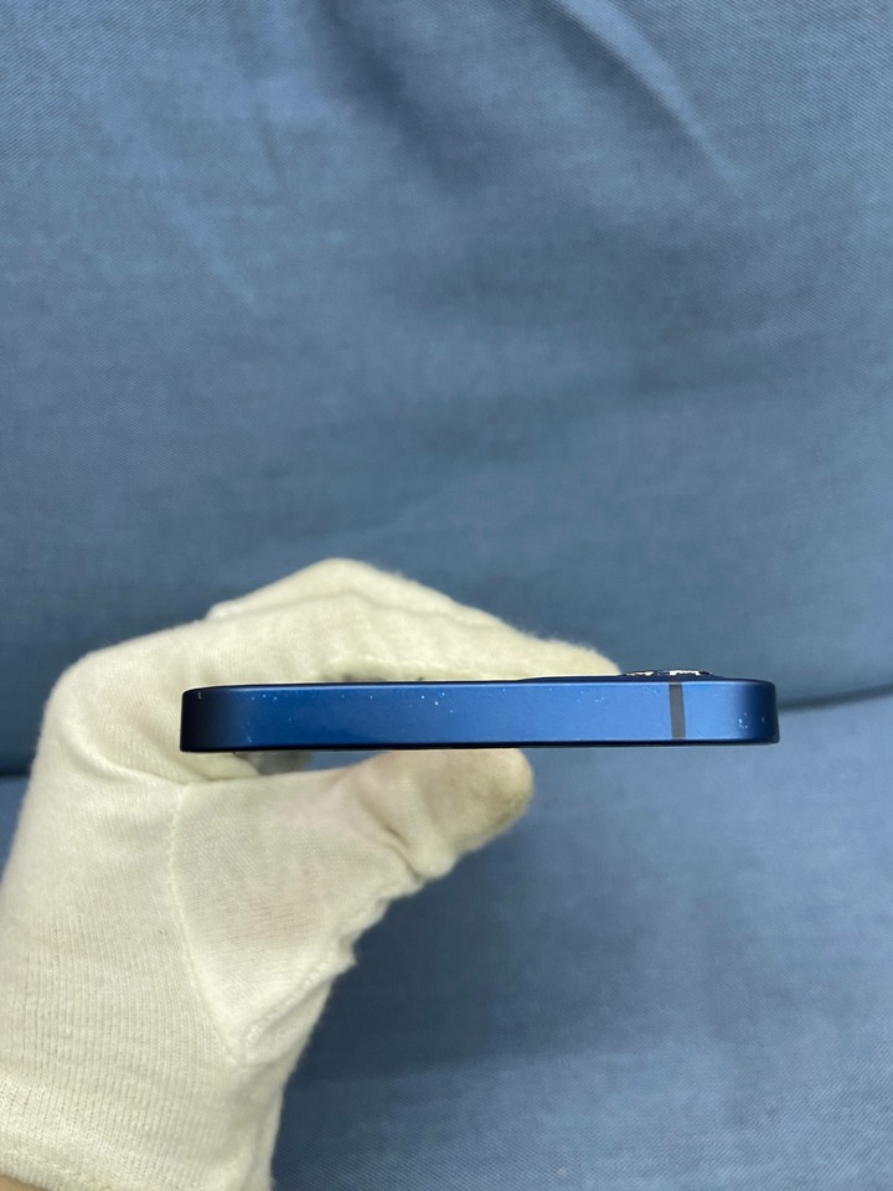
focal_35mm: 26
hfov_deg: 53.1
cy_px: 596
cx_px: 446
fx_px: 894
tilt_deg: -42.9
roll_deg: +1.0
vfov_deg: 67.3
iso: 100
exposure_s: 1/60
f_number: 1.8
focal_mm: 4.25
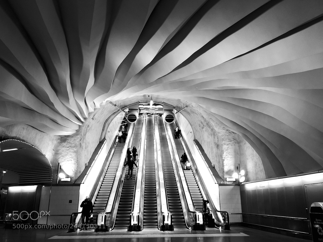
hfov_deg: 65.3
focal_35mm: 27
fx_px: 252
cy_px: 121
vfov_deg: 51.4
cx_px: 162
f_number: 1.6
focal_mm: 3.95
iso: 125
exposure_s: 1/50
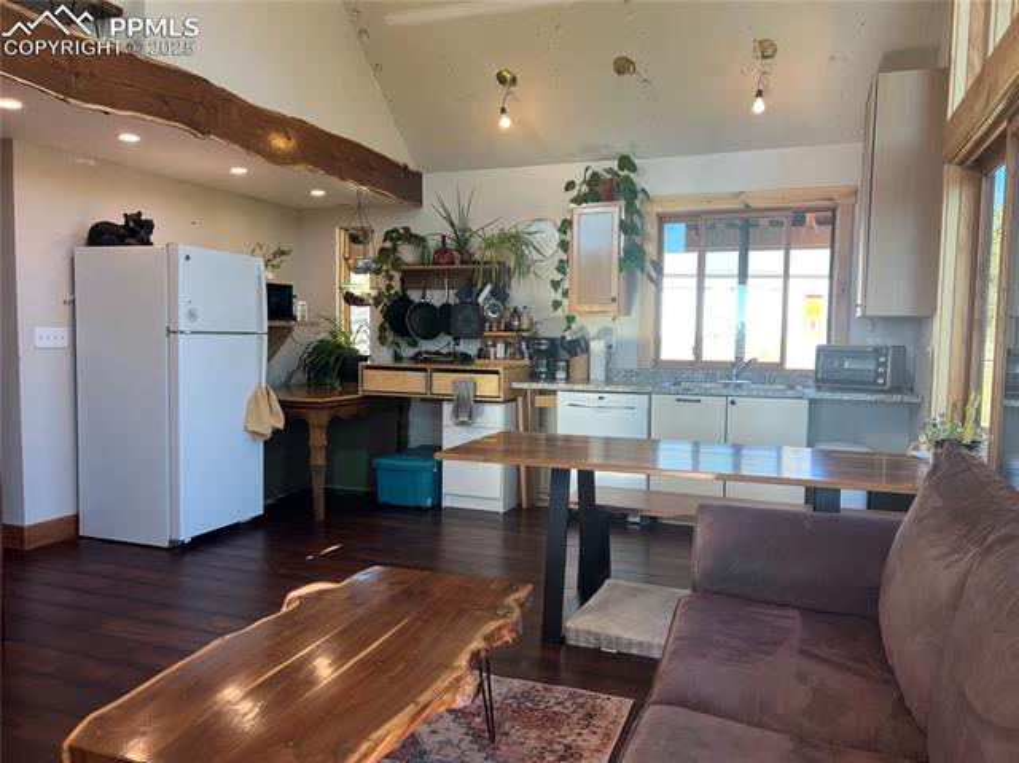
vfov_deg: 53.0
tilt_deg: -2.7
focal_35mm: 26
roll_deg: -0.8
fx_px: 765
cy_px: 382
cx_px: 510
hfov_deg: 67.3
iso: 64
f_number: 1.5
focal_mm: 5.7
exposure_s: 1/120
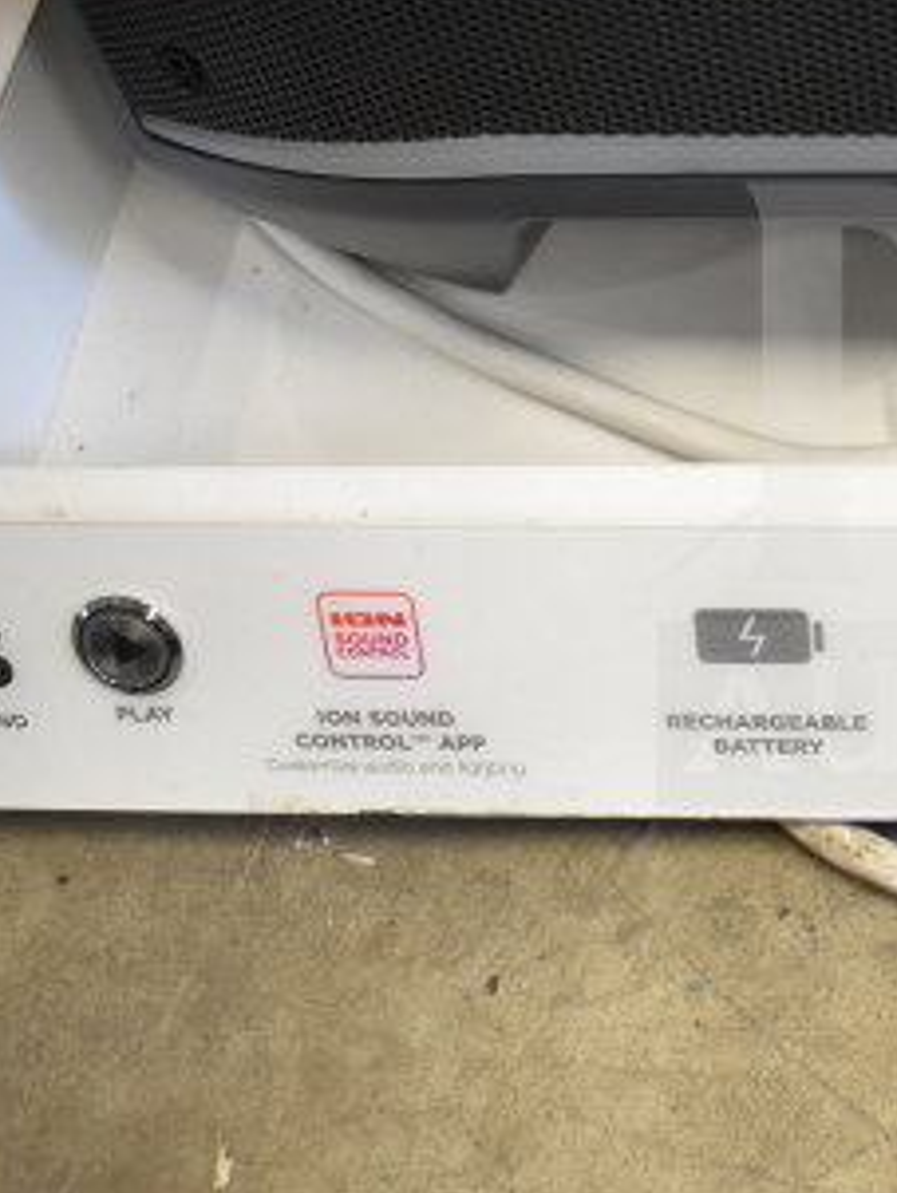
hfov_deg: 21.2
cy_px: 496
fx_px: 2208
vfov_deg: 30.2
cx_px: 1099
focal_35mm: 64
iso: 1800
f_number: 3.8
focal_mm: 22
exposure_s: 1/40
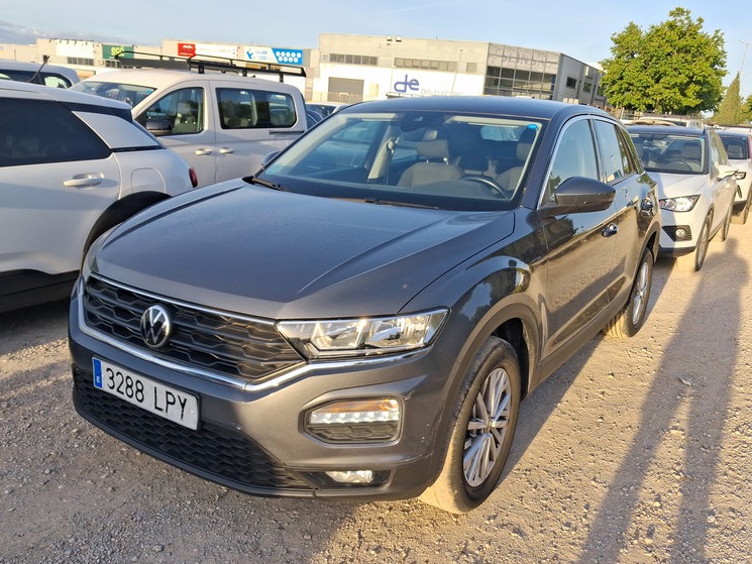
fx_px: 630
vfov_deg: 48.2
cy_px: 298
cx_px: 365
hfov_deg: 61.6
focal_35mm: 29
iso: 20
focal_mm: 4
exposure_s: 1/287
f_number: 1.8
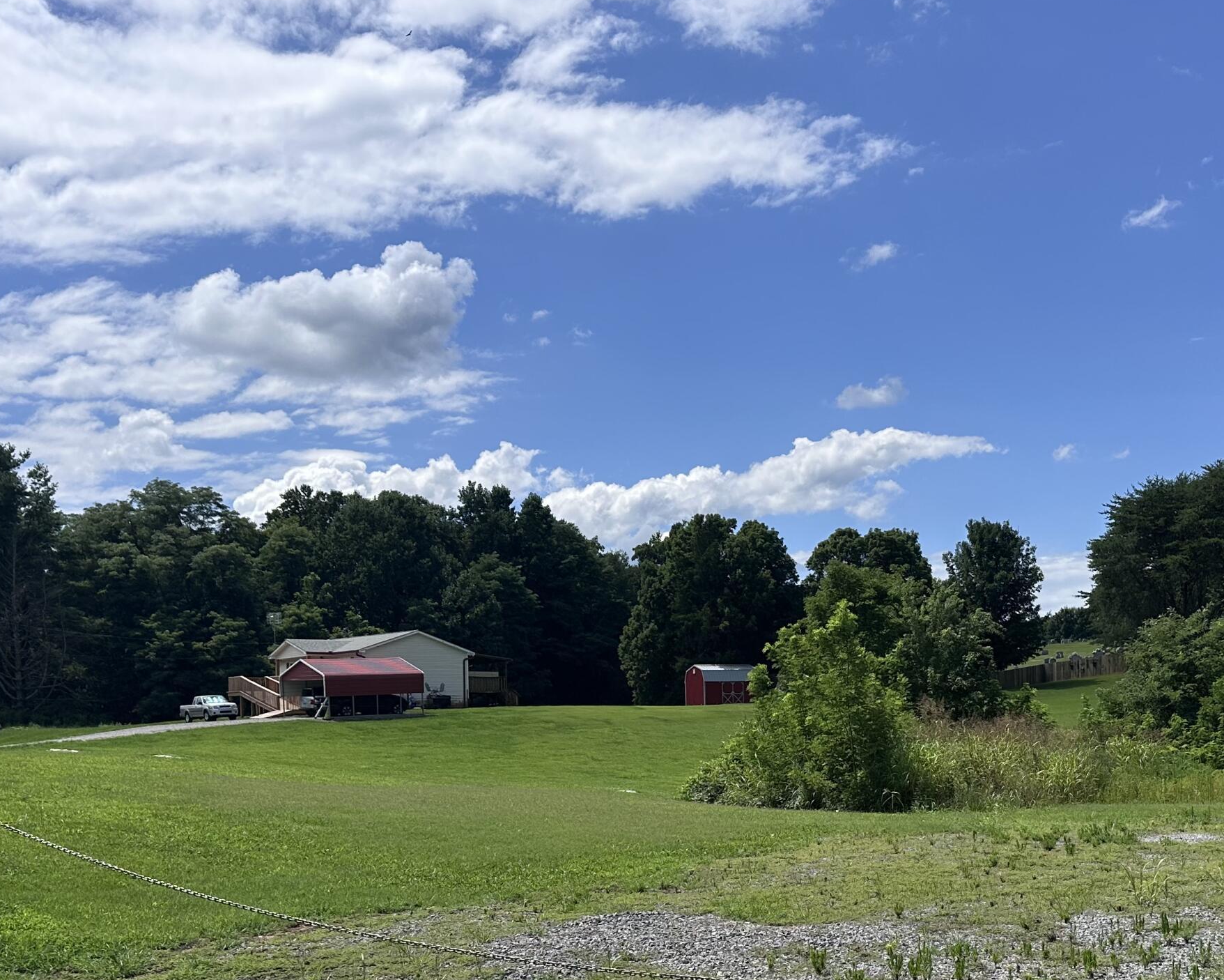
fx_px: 1449
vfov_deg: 36.4
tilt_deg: +1.0
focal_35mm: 40
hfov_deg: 45.3
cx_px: 783
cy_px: 751
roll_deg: +0.8
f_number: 1.78
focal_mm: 6.86
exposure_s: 1/7576
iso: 80
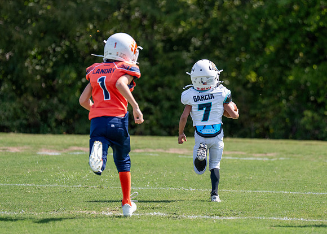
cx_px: 200
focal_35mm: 347
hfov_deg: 5.8
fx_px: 3221
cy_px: 101
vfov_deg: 4.2
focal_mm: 200
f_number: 2.8
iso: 200
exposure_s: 1/4000
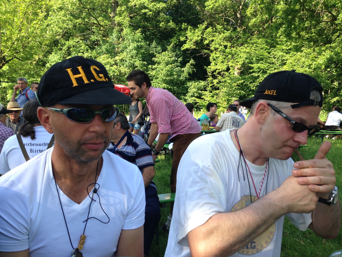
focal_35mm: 33
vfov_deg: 42.9
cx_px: 171
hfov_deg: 55.4
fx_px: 326
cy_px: 128
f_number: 2.4
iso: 50
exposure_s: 1/244
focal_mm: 4.12
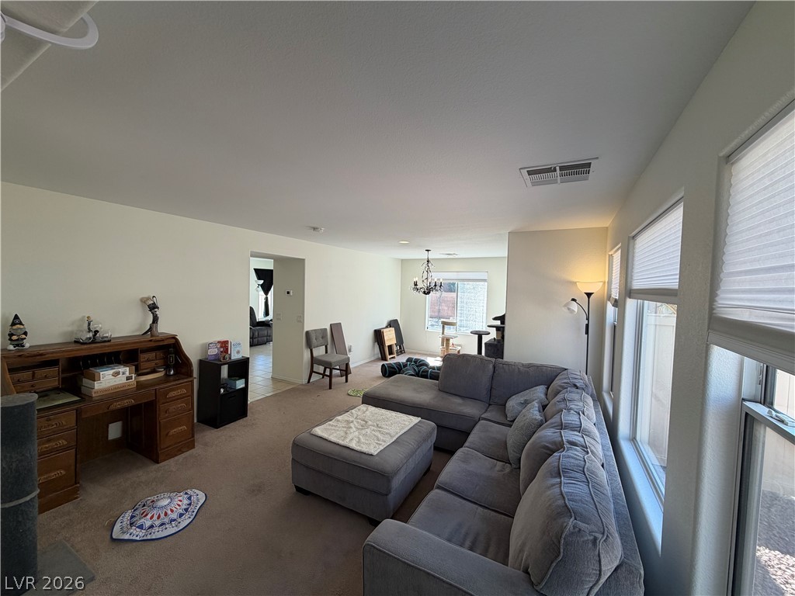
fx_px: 322
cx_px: 398
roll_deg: -0.9
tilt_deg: -2.8
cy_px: 298
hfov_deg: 102.1
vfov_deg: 85.7
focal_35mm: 14
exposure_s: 1/100
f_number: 2.2
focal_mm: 2.22
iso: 40
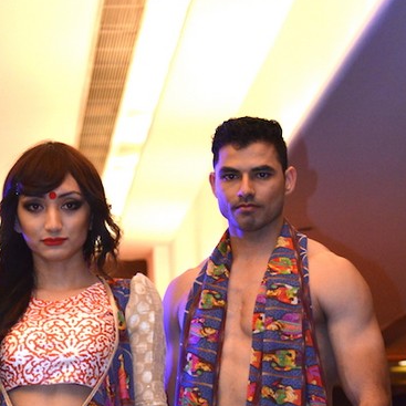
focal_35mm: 162
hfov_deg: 10.8
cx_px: 148
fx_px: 2150
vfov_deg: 10.7
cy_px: 405
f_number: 4.5
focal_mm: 70
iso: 3200
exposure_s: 1/125
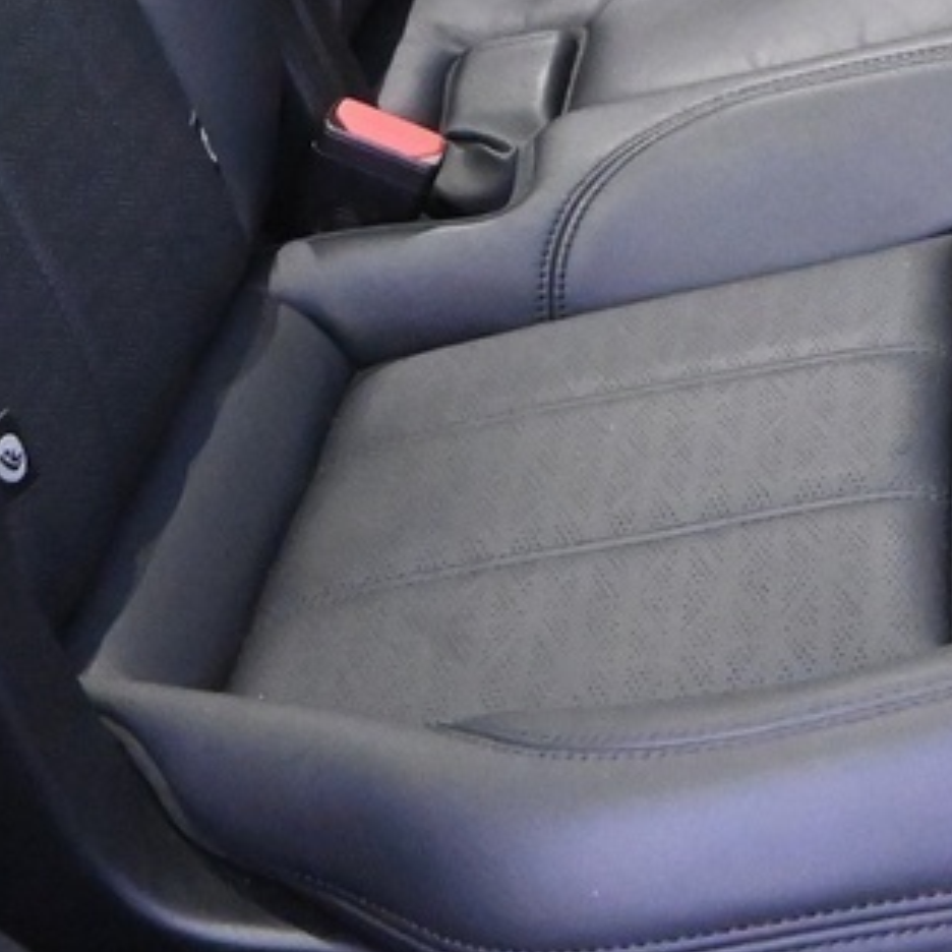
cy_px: -330
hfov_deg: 16.0
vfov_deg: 15.5
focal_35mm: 106
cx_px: 998
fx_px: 3298
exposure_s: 1/25
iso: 7200
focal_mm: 16
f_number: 4
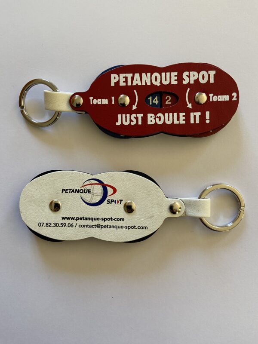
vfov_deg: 67.3
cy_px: 172
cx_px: 129
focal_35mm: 26
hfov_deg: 53.1
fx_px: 258
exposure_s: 1/60
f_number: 1.8
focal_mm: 4.25
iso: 200
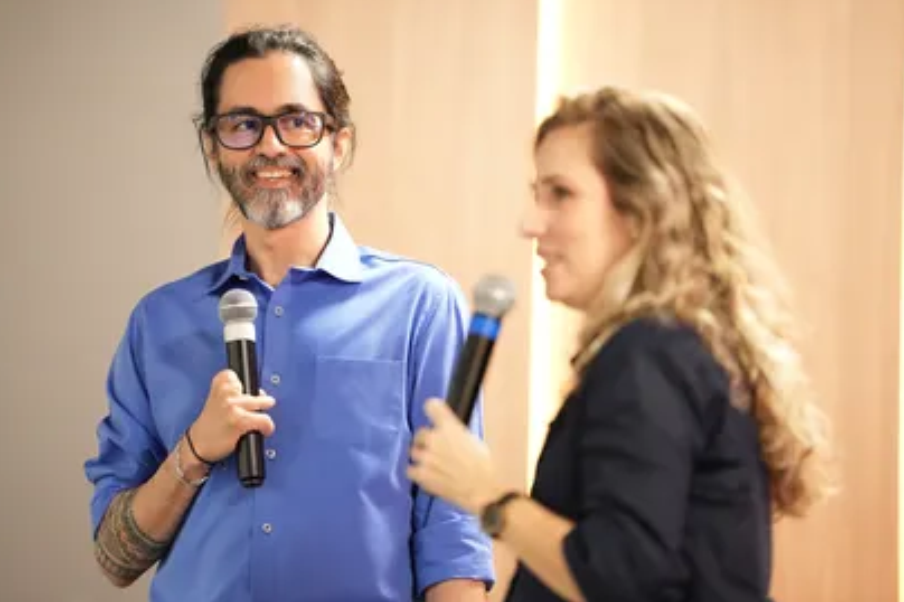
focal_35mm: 208
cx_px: 448
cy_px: 291
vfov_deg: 6.6
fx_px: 5221
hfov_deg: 9.9
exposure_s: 1/200
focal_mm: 200
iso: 6400
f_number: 2.8
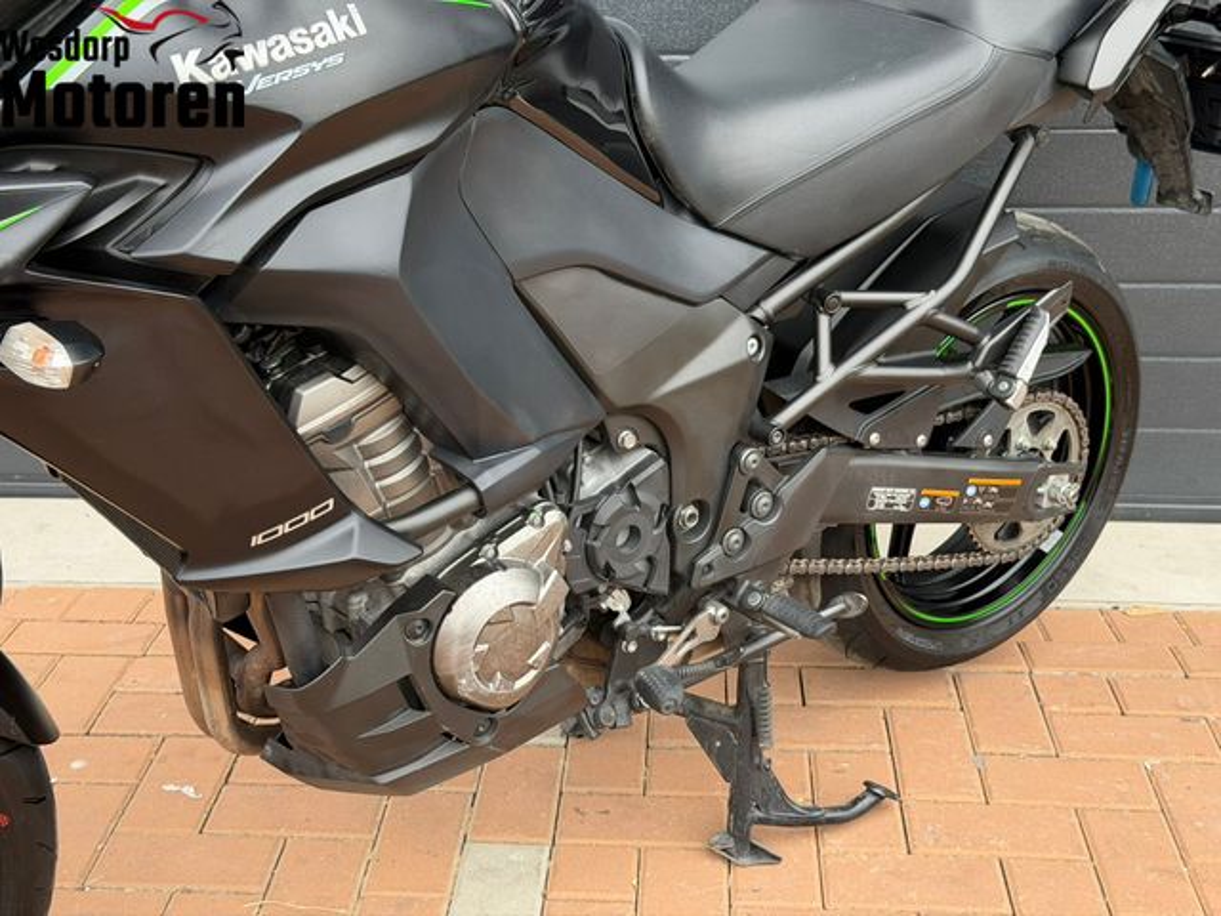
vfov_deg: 30.3
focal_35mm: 48
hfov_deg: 39.7
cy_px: 458
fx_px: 1693
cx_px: 610
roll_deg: +0.9
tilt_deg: -21.2
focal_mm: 6.76
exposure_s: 1/566
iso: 80
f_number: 1.78
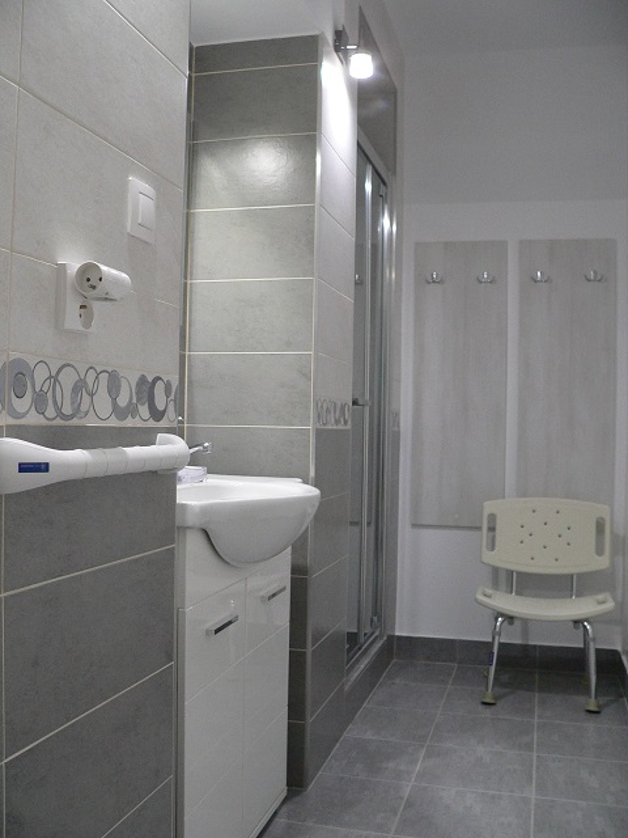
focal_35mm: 36
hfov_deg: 39.7
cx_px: 314
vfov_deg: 51.4
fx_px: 871
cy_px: 419
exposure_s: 1/13
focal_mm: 6
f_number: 2.8
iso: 200
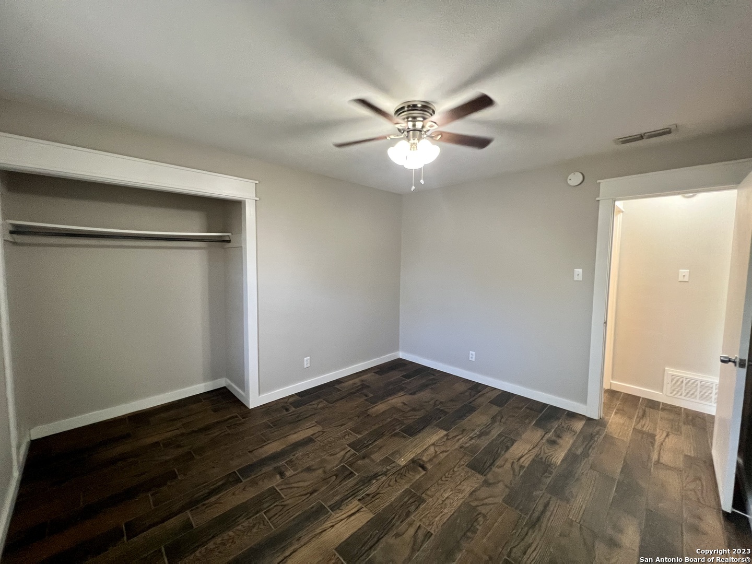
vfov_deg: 89.9
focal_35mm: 13
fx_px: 282
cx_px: 376
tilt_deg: -5.2
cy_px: 282
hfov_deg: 106.2
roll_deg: -1.3
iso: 400
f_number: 1.8
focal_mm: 1.57
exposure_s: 1/60
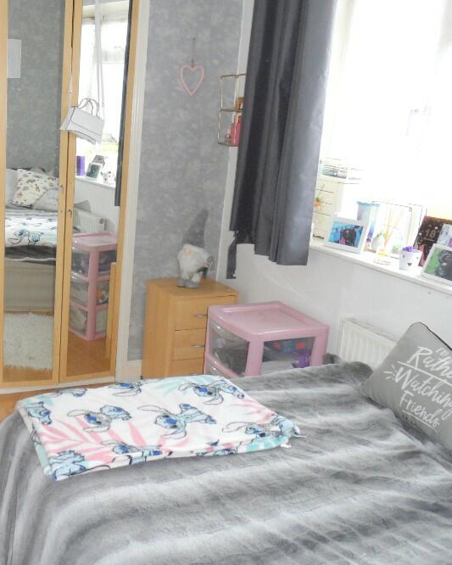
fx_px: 602
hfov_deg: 39.8
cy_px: 286
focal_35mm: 36
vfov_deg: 50.3
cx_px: 102
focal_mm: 3.9
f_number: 3.2
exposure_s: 1/45
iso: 100
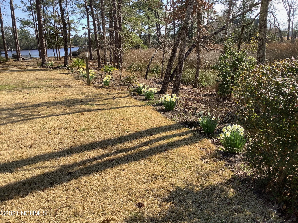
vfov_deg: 45.4
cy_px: 112
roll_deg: +3.8
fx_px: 267
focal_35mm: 31
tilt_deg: -14.6
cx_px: 149
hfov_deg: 58.4
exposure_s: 1/662
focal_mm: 3.3
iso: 25
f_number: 2.4
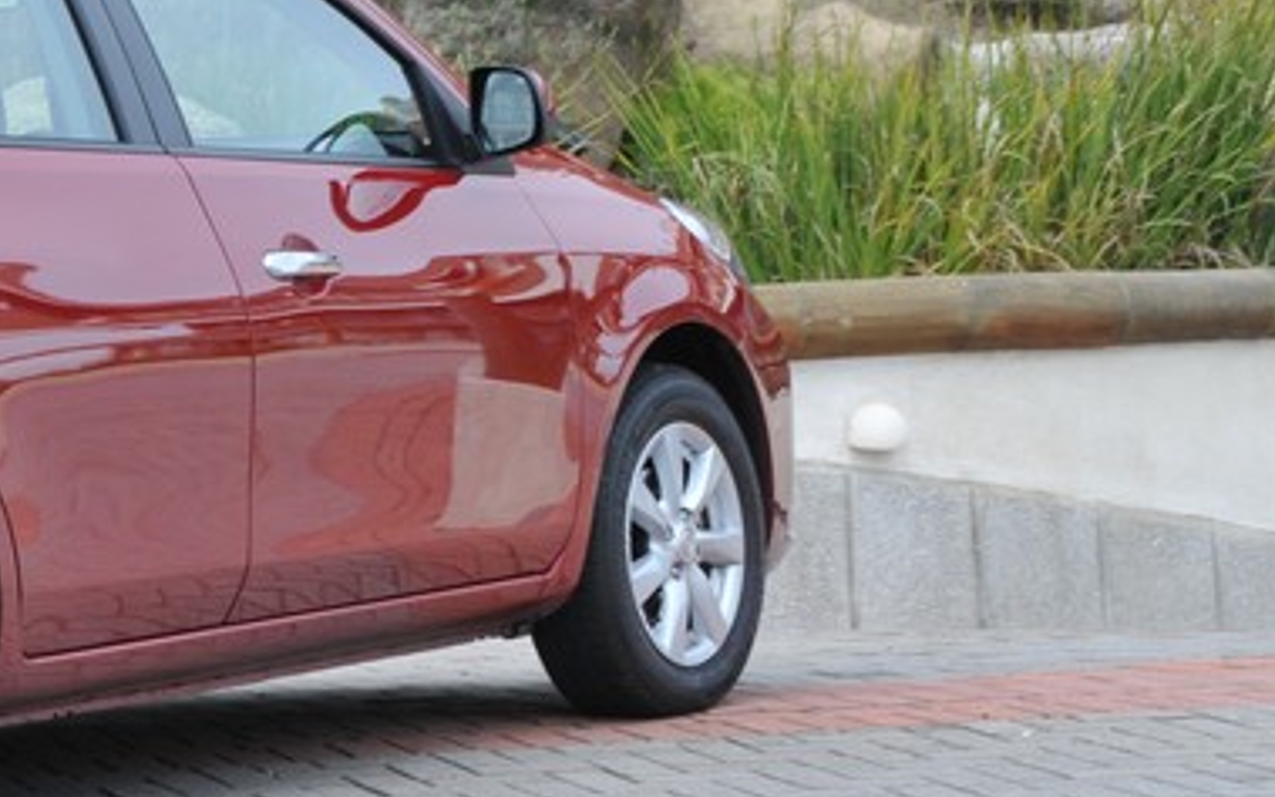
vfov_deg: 7.9
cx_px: -377
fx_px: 5734
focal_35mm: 165
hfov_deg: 12.3
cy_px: 148
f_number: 8
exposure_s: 1/125
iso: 400
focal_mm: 40
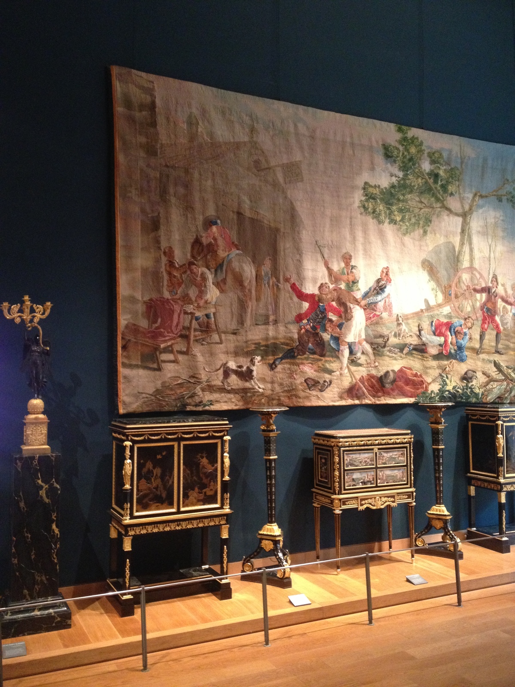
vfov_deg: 52.6
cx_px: 258
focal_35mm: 35
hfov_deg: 40.7
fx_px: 694
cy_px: 344
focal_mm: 4.28
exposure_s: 1/17
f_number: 2.4
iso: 400
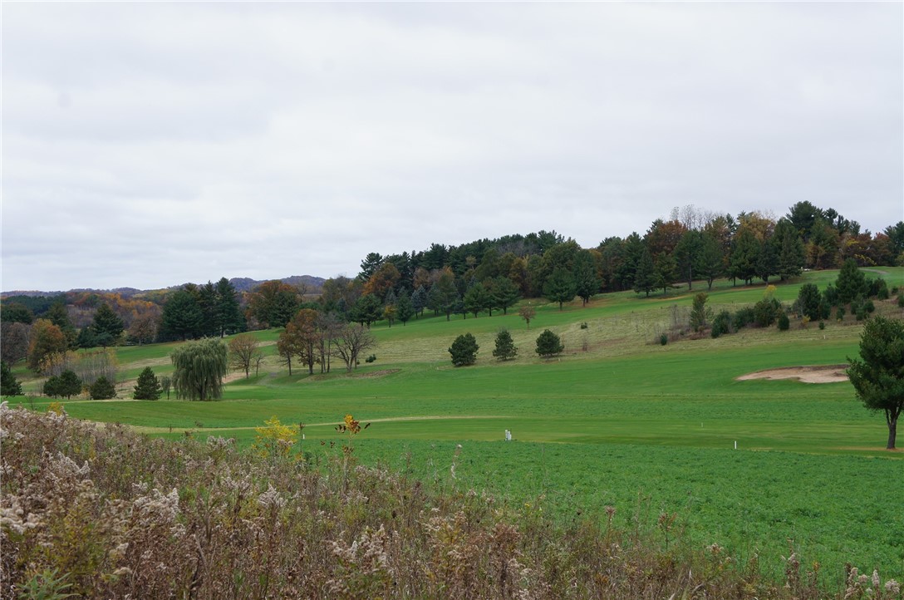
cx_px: 452
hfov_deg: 29.9
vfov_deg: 20.1
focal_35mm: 68
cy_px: 300
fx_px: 1692
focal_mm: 45
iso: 200
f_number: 9
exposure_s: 1/100
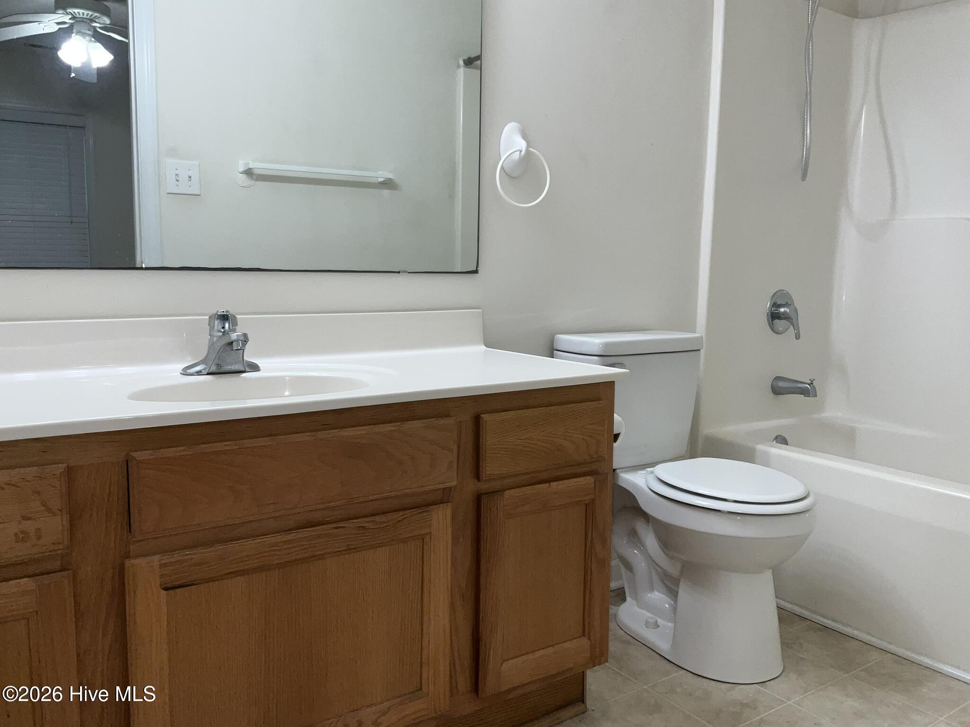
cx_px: 485
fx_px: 813
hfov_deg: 61.7
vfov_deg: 48.2
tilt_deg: -6.9
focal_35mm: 29
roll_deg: -0.9
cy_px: 364
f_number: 1.8
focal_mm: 3
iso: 40
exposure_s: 1/120
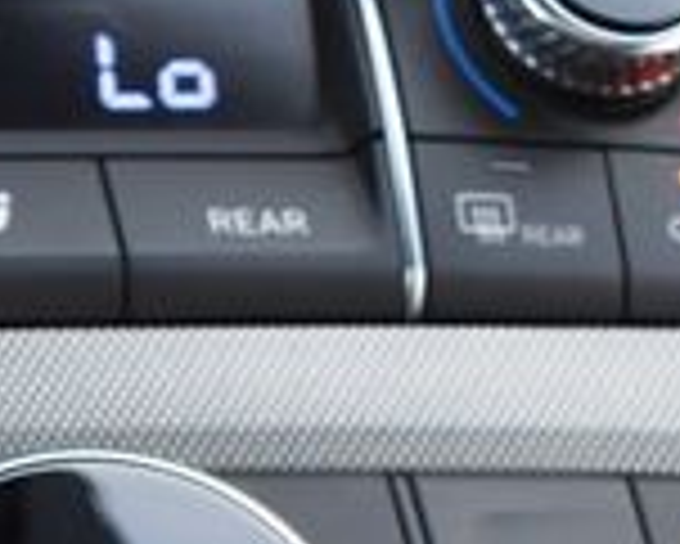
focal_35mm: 143
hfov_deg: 12.9
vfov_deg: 10.4
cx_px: -257
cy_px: 825
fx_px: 2880
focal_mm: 24
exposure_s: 1/125
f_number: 4
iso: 900
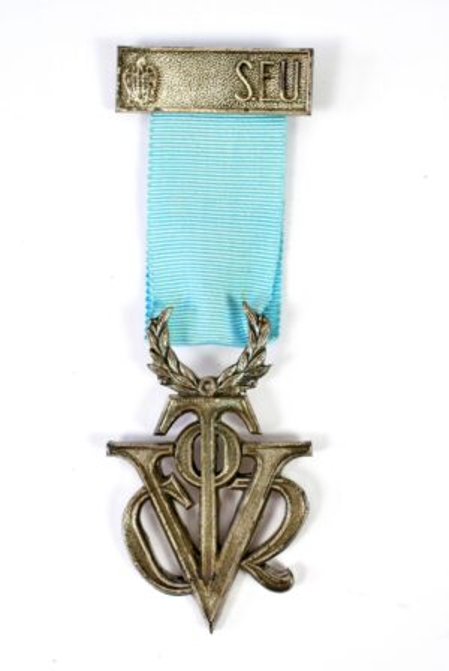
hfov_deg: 22.7
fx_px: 1119
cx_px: 224
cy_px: 336
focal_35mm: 60
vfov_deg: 33.4
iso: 200
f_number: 6.3
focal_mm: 40
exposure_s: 1/60
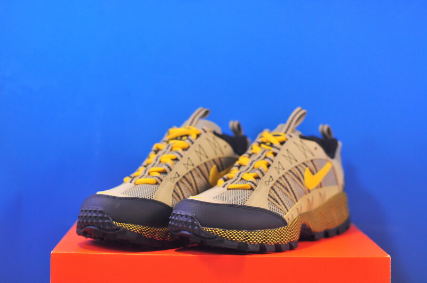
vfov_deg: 18.1
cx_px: 214
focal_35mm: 75
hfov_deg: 27.0
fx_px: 888
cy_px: 142
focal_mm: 50
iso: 250
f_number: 2.2
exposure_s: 1/320
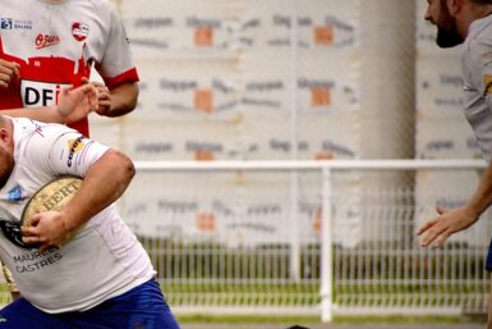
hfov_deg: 2.2
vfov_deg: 1.5
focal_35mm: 934
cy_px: 293
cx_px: 0
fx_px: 12769
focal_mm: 300
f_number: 6.3
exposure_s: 1/500
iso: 1600
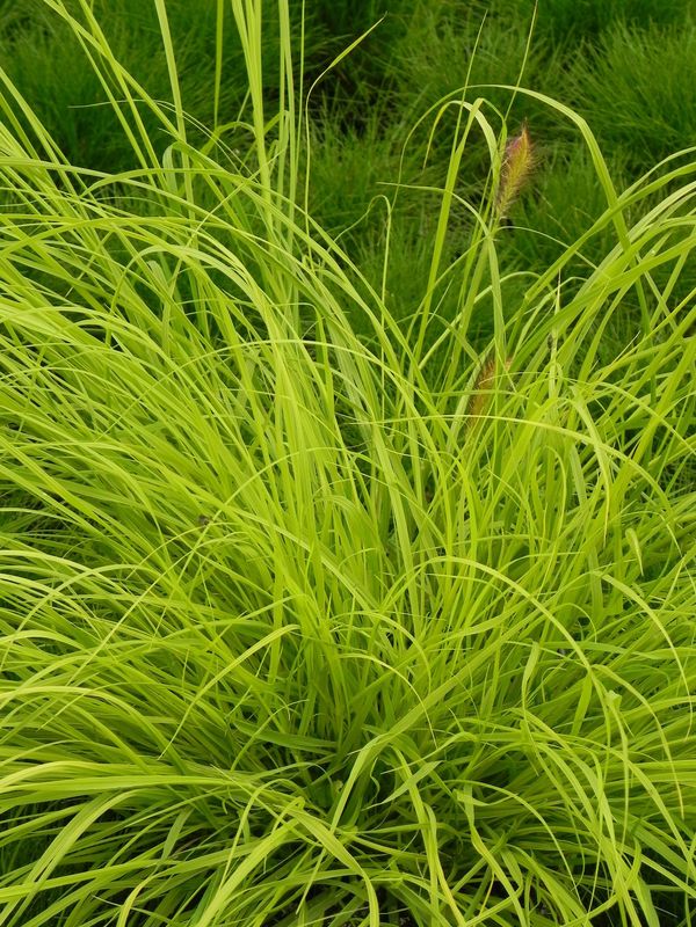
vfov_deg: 13.7
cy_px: 464
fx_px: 3860
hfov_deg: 10.3
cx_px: 348
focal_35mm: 144
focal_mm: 25.7
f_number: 5
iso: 160
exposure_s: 1/125
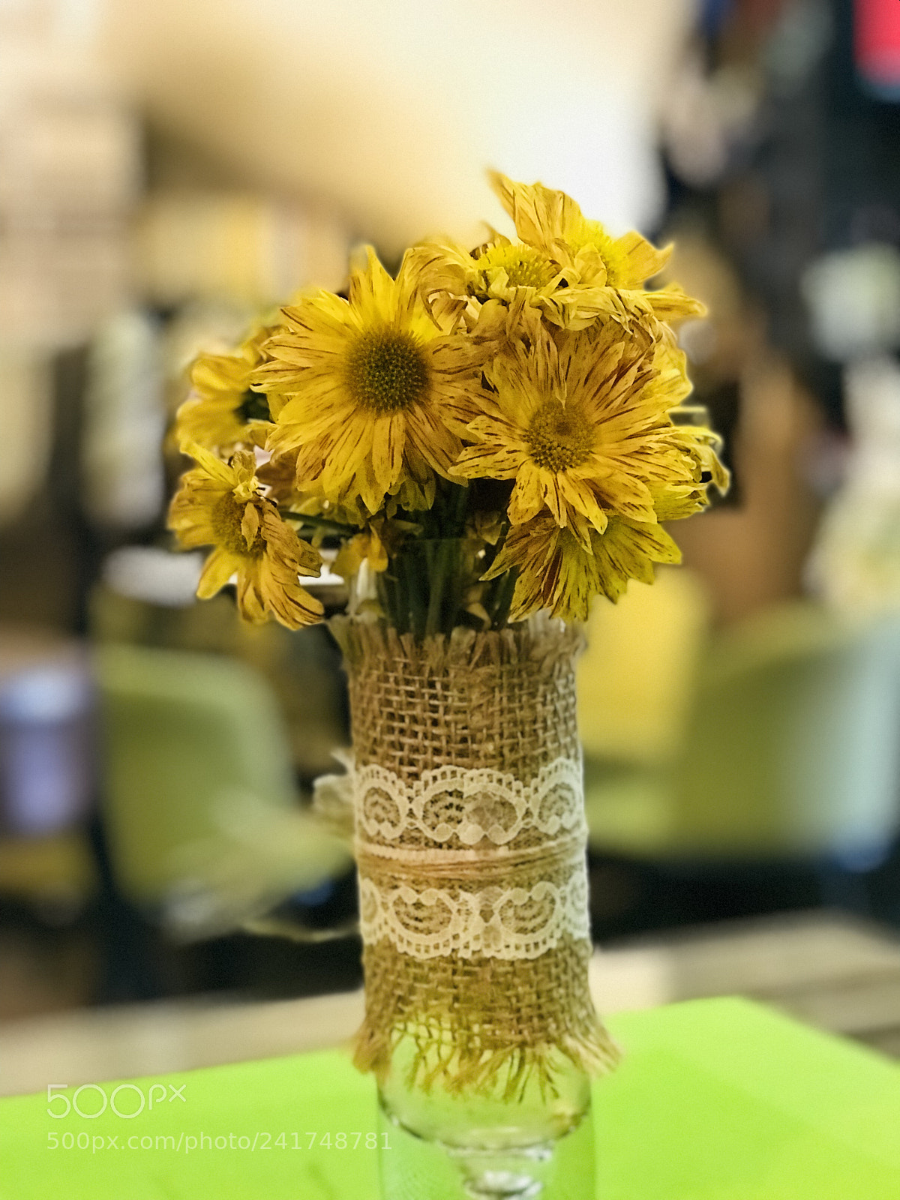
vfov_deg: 33.8
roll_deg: +1.0
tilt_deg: -3.5
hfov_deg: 25.7
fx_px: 1976
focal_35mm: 57
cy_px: 600
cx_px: 450
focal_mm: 6.6
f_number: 2.8
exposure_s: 1/50
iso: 1250
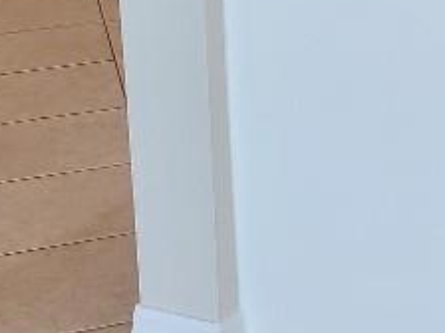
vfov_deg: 11.9
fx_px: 1530
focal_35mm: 119
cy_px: -157
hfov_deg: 15.4
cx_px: 638
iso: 40
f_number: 1.8
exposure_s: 1/60
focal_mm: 5.4
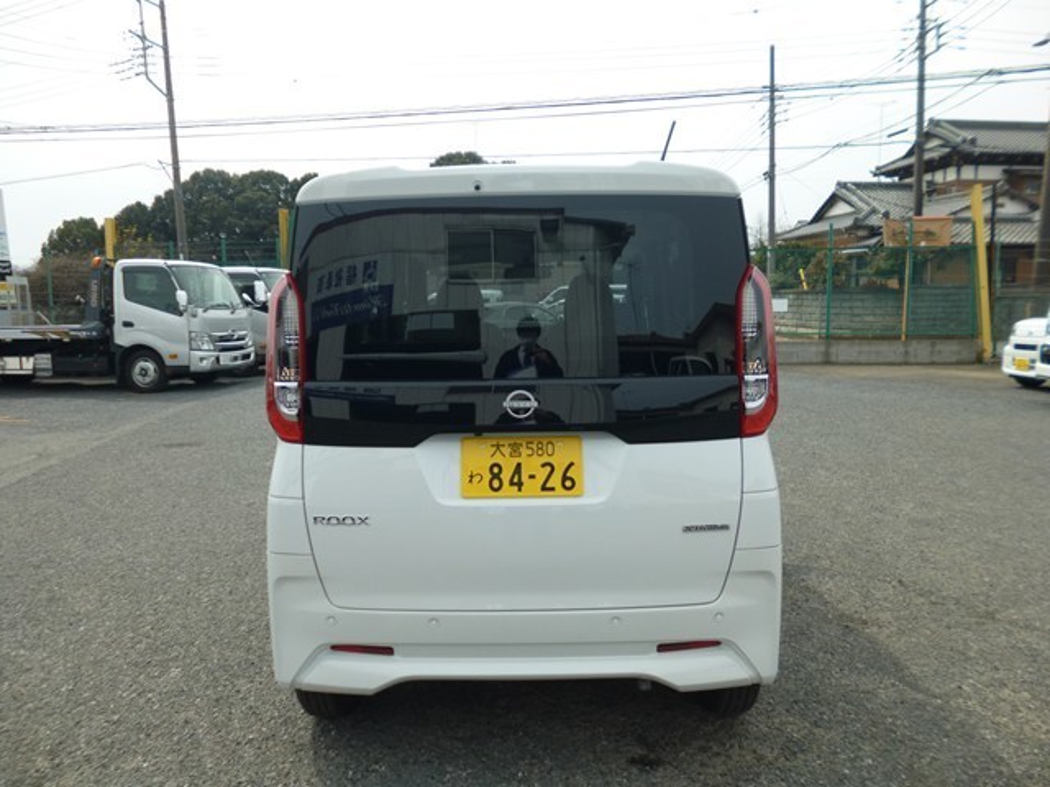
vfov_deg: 56.8
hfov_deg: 71.6
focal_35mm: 24
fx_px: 728
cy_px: 394
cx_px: 525
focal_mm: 4.3
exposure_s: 1/160
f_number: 9
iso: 100
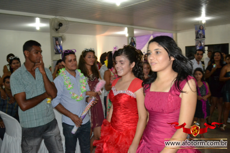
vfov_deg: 39.9
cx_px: 115
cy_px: 76
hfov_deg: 57.2
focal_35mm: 33
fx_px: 211
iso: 3200
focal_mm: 22
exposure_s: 1/60
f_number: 3.8
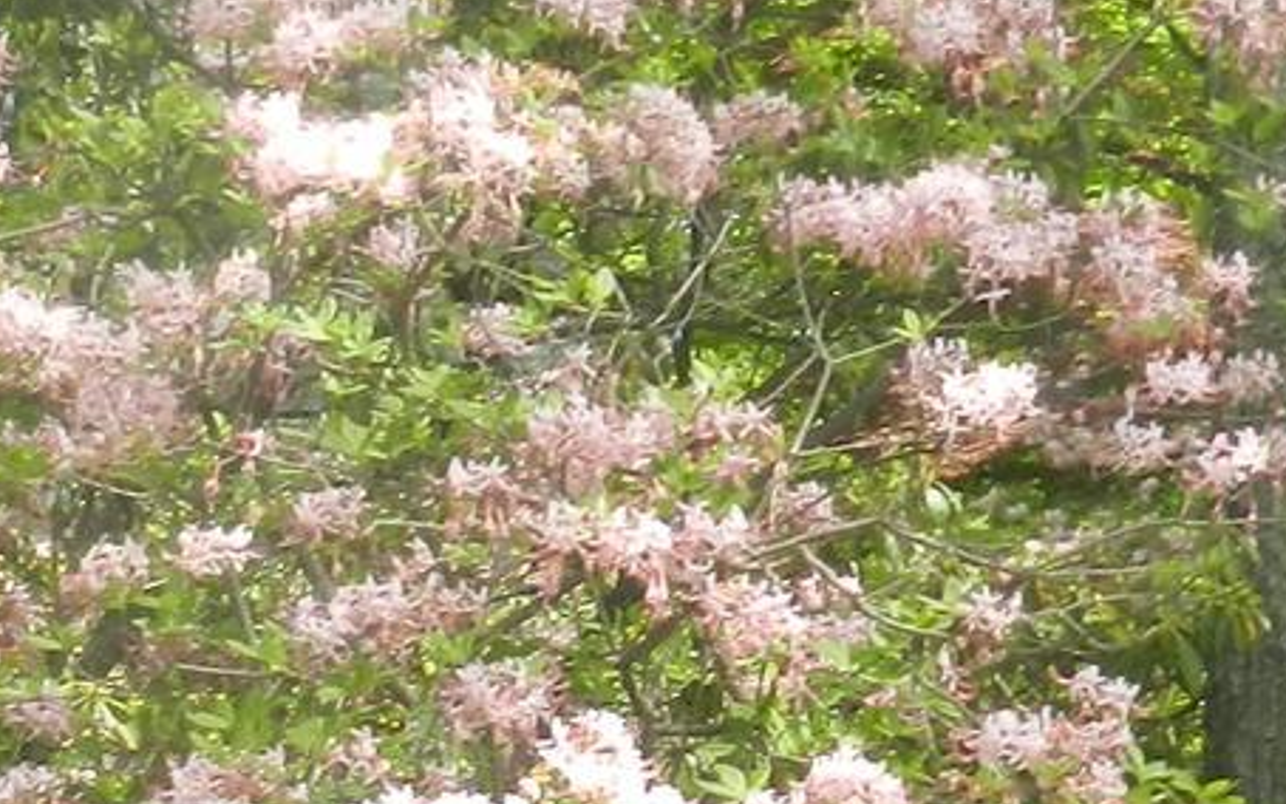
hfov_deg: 9.5
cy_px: 708
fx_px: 7712
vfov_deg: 6.0
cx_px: -54
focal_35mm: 220
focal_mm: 8.1
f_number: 4.2
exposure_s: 1/200
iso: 160
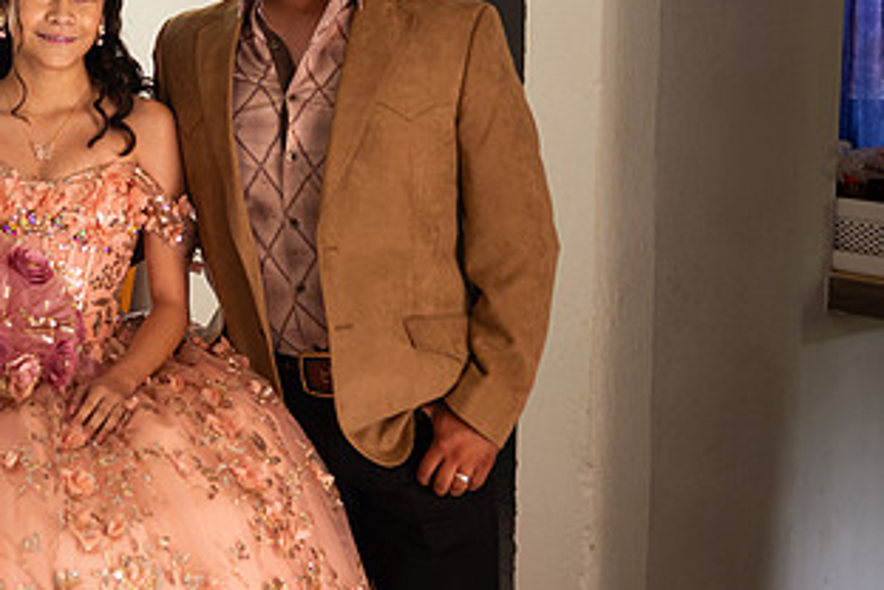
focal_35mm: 65
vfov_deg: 20.8
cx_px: 119
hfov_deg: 29.9
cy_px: 194
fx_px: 1596
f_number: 4.5
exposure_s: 1/125
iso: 2000
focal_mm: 35
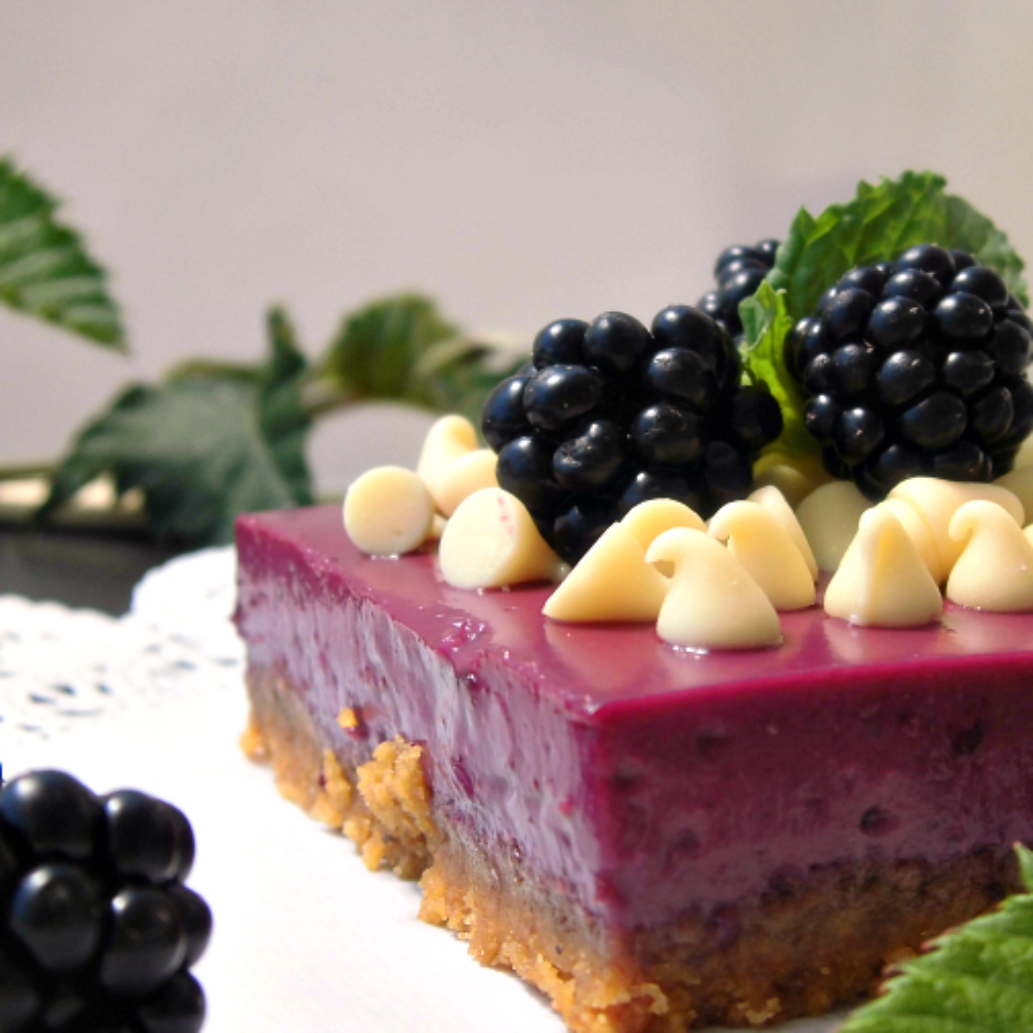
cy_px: 525
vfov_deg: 26.1
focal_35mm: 66
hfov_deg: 26.1
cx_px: 611
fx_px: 2228
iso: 100
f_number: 3.4
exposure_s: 1/500
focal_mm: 8.3
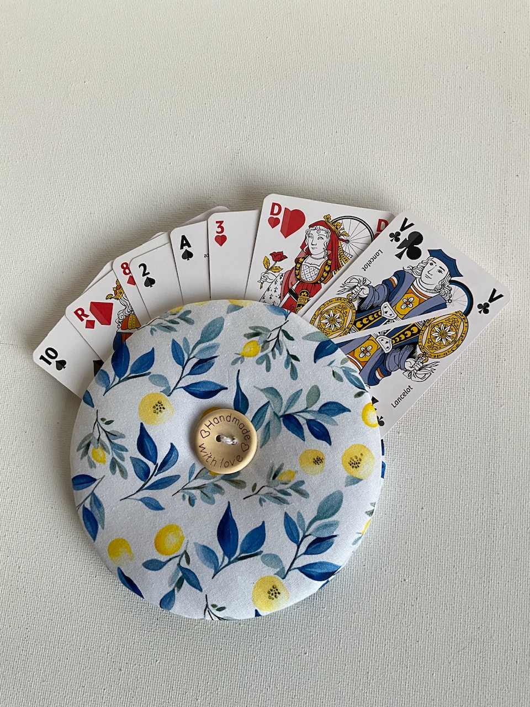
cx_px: 265
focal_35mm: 29
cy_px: 354
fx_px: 592
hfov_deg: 48.2
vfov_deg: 61.7
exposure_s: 1/100
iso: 32
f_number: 1.8
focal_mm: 3
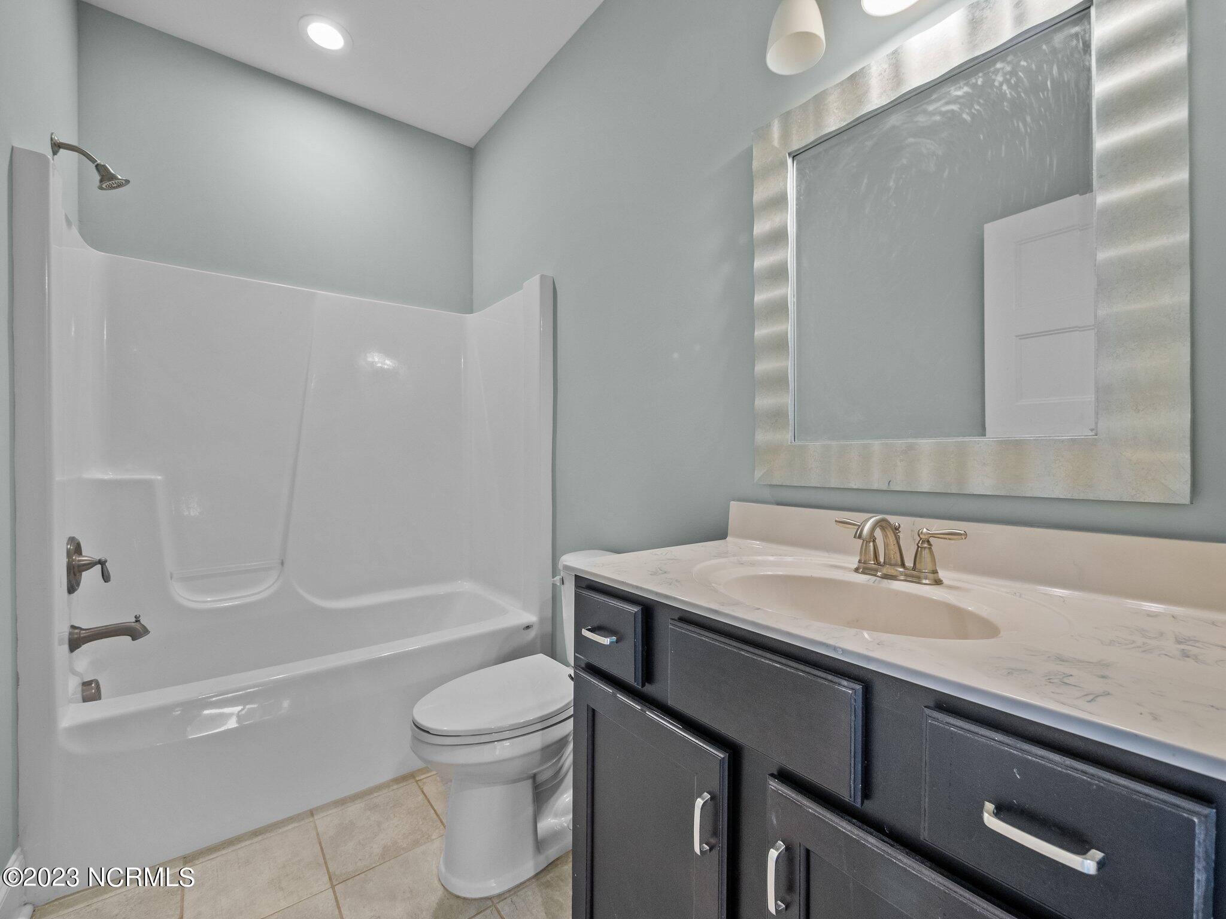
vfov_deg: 85.7
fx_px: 496
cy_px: 460
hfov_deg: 102.1
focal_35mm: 14
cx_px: 613
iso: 400
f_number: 4
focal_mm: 7
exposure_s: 1/8
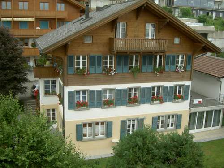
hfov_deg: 47.9
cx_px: 112
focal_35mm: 39
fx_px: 252
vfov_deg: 36.8
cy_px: 84
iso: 50
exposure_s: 1/20
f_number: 2.8
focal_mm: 8
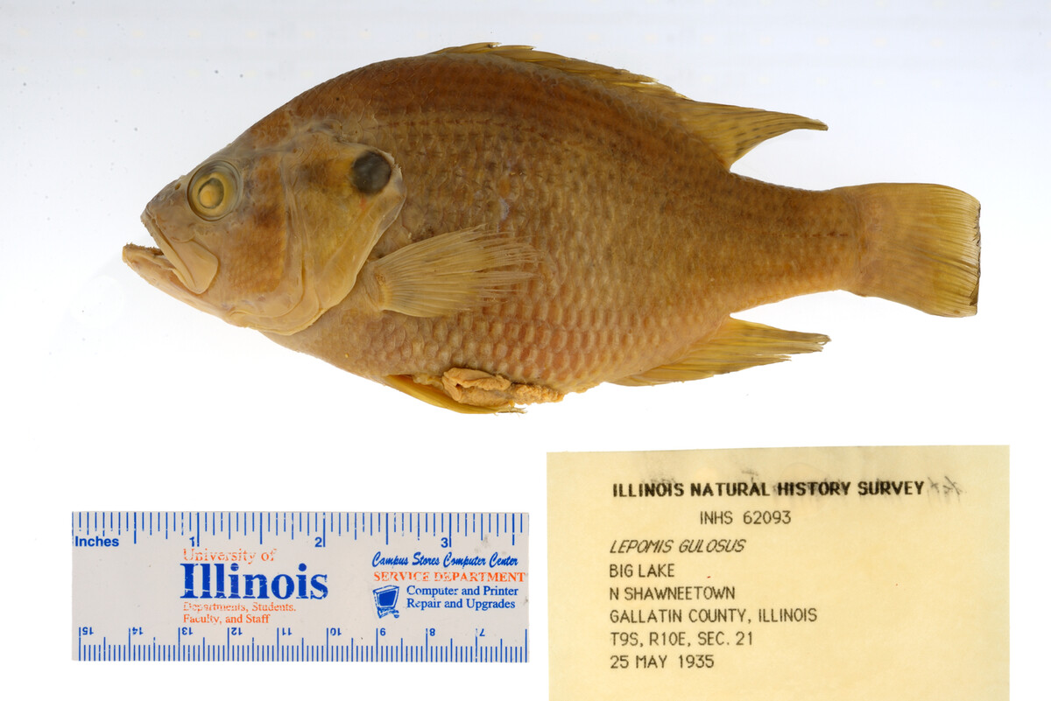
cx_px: 526
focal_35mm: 60
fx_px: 1752
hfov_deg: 33.4
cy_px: 350
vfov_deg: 22.6
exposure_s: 1/40
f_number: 20
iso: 100
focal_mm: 60
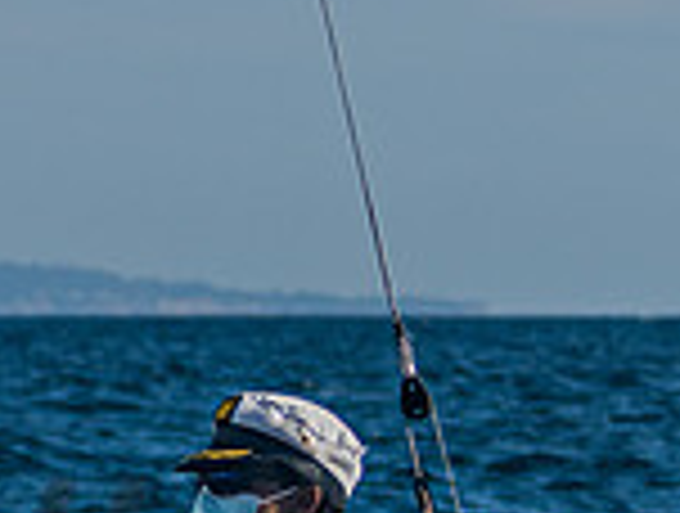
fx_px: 10692
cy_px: 458
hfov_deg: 3.6
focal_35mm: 543
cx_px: -622
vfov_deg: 2.7
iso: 100
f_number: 4.5
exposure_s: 1/2000
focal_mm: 80
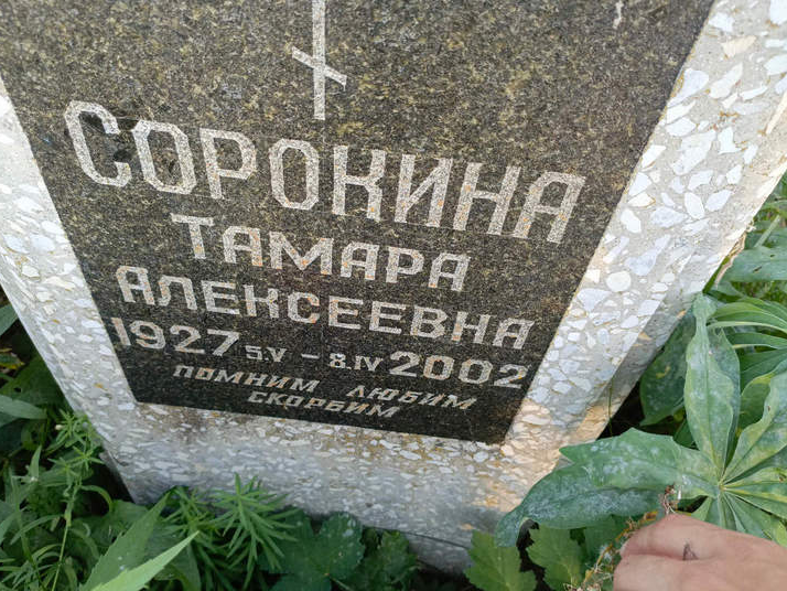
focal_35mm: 28
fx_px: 637
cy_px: 304
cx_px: 400
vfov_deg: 49.8
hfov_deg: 63.4
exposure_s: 1/100
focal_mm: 4.76
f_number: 1.69
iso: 225
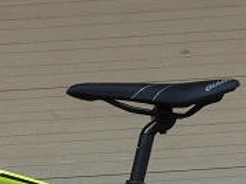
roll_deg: +0.6
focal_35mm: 129
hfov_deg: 15.2
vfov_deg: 10.8
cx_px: 36
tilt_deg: -7.1
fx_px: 916
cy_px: 322
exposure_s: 1/120
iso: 50
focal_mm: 4.12
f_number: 2.4
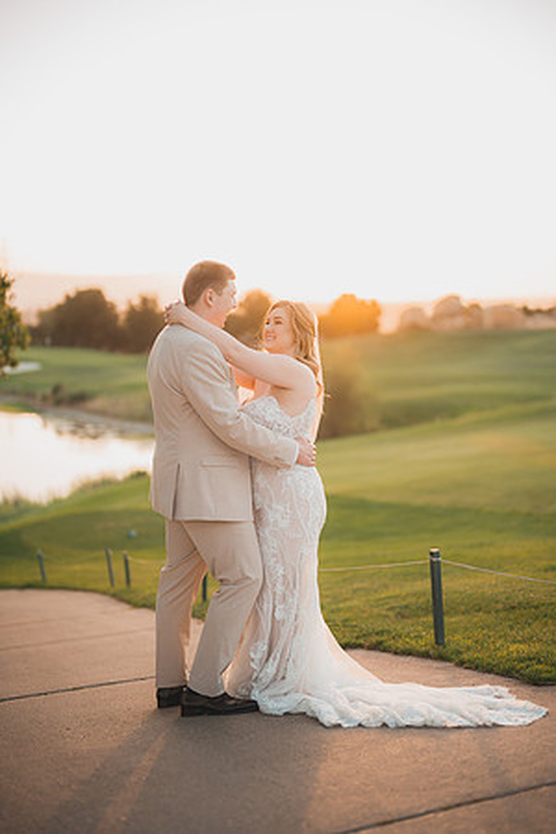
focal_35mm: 50
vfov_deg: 39.6
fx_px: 1158
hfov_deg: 27.0
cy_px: 417
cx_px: 278
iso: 125
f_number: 1.2
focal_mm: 50
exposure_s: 1/320
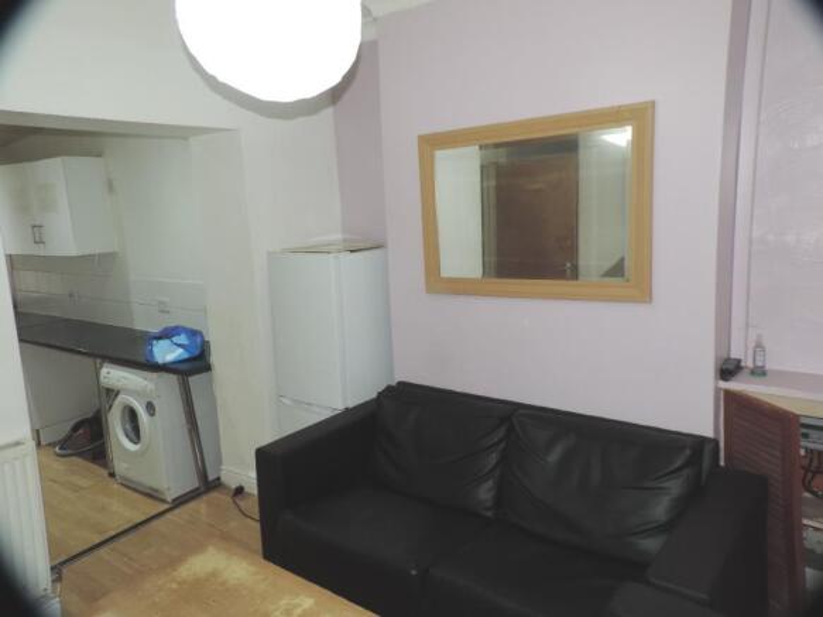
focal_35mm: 24
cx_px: 412
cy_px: 308
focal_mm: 4.3
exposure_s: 1/30
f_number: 3
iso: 200
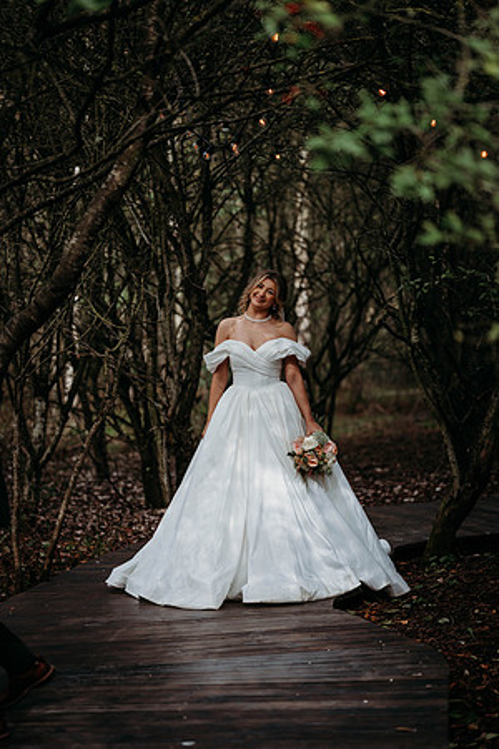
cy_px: 374
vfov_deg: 23.9
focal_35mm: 85
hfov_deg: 16.1
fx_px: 1767
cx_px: 250
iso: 100
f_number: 1.8
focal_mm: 85
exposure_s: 1/640
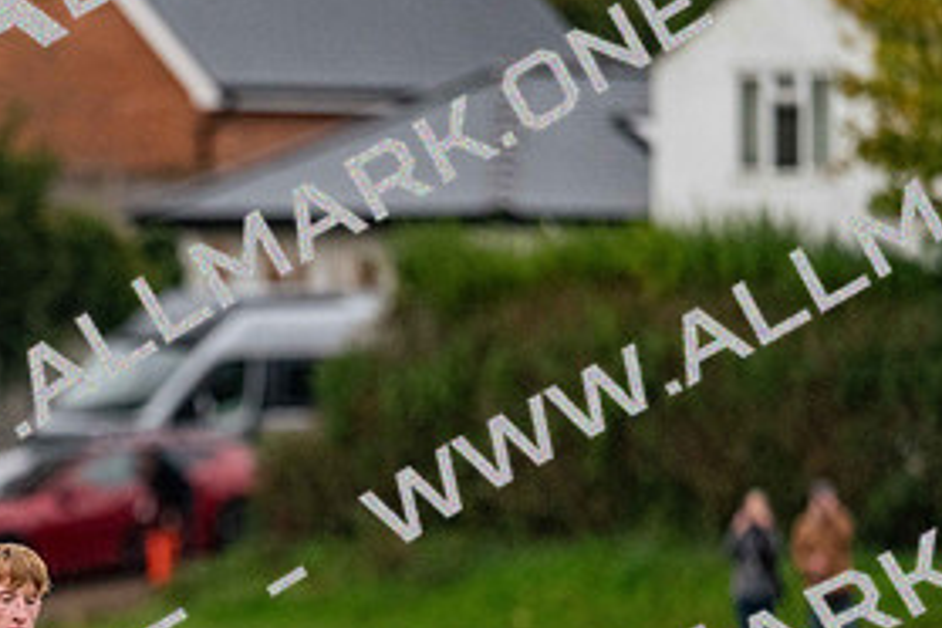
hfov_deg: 2.5
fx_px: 21769
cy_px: 599
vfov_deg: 1.7
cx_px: 115
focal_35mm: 832
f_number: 4.5
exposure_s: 1/2500
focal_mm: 400
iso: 2800
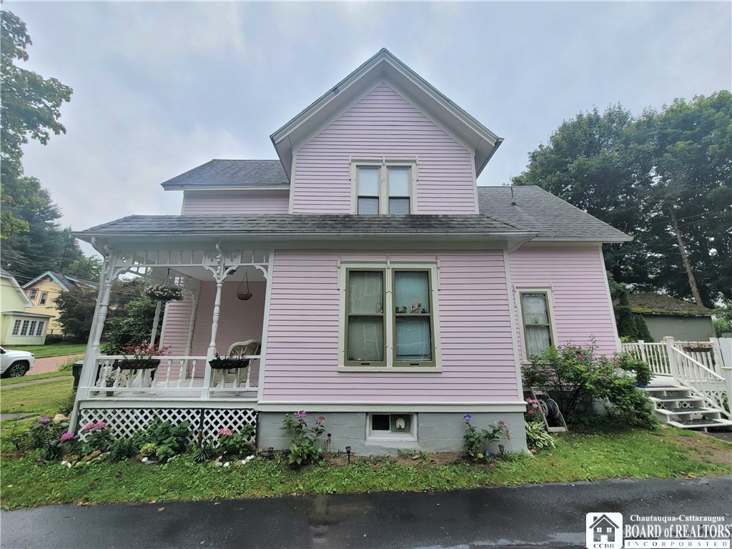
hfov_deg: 106.2
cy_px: 274
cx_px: 366
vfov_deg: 89.9
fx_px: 275
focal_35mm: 13
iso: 64
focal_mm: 2.2
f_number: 2.2
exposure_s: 1/2000
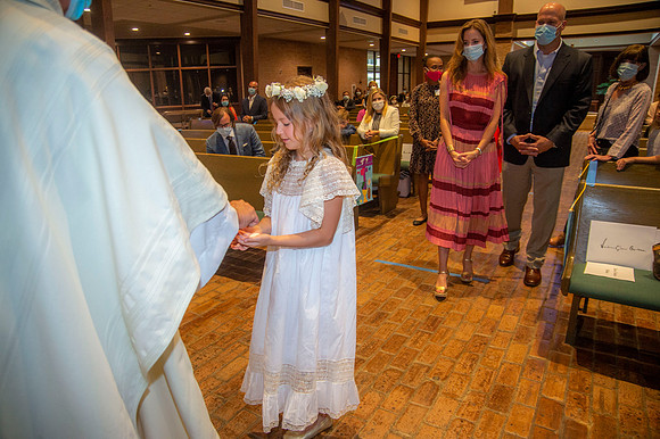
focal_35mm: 24
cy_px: 220
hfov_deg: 73.8
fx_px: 440
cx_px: 330
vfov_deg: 53.1
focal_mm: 24
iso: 1600
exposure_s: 1/125
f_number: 5
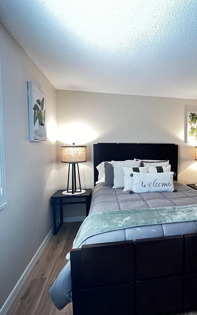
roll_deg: +0.2
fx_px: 163
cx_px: 143
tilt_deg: -1.7
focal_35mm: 19
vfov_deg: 88.0
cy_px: 154
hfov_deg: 59.5
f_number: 1.8
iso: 500
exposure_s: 1/60
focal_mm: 1.57
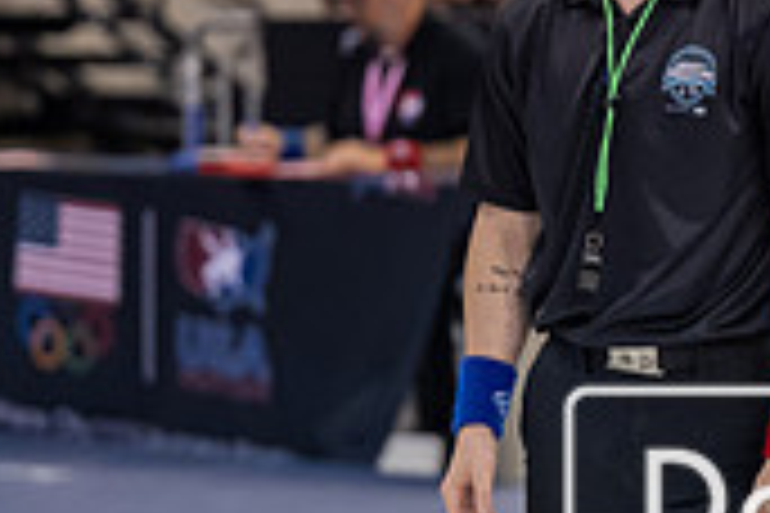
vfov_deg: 3.6
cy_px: 238
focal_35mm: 381
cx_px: 892
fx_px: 8149
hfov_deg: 5.4
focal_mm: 85
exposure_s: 1/800
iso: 2200
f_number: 2.8
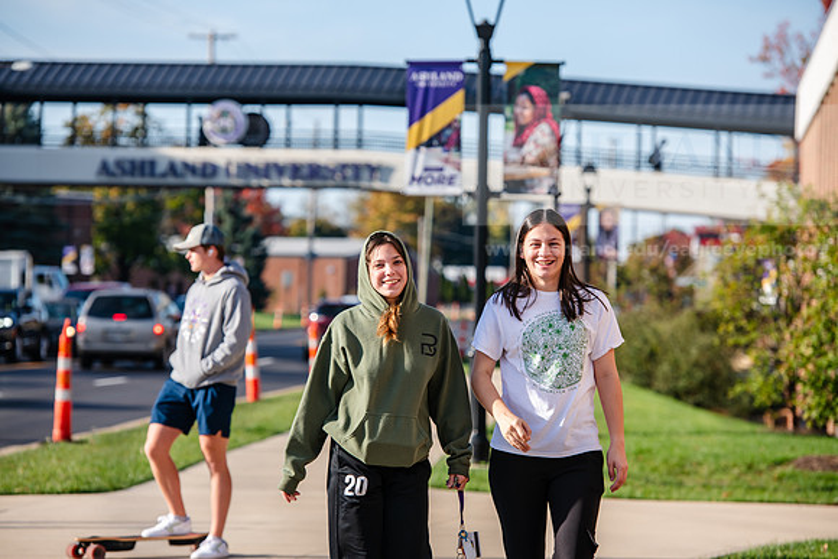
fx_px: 3492
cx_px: 419
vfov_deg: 9.2
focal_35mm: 150
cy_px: 280
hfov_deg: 13.7
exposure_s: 1/320
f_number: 5
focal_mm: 150
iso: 64
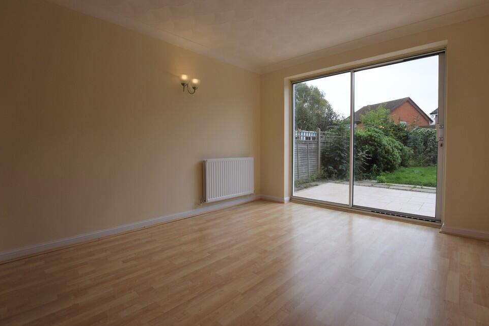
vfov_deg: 73.7
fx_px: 217
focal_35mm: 16
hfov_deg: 96.7
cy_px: 157
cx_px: 256
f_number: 8
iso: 320
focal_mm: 10
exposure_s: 1/250
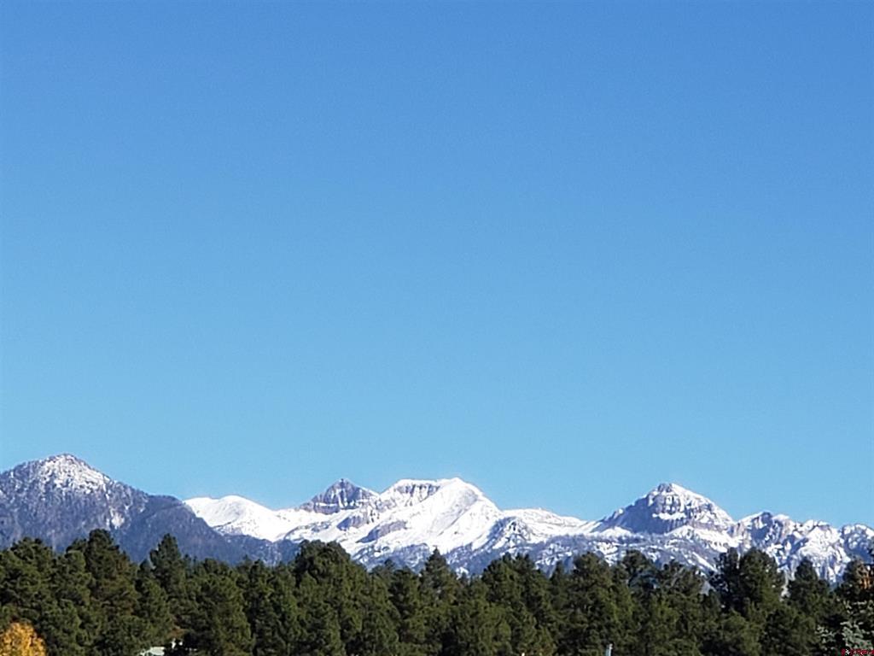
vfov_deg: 28.0
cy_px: 328
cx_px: 437
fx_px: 1313
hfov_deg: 36.8
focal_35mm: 52
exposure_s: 1/1081
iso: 32
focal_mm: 6
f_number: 2.4
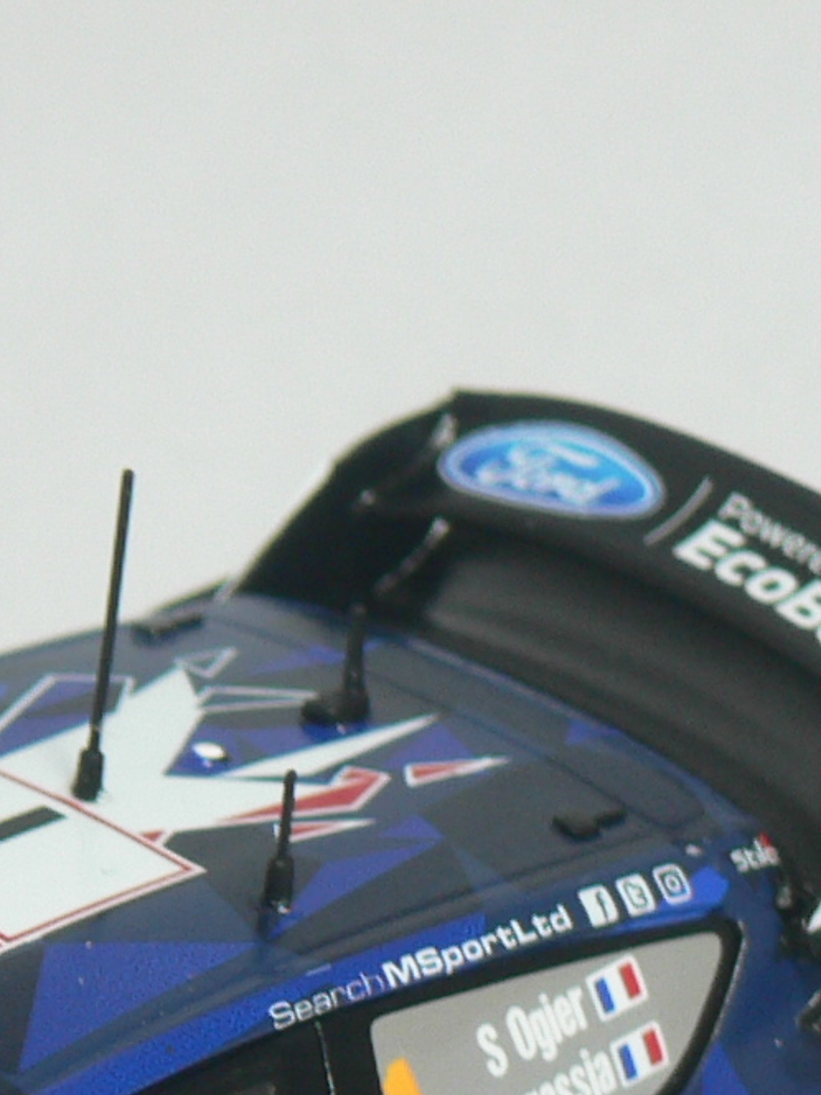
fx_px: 13661
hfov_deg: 3.4
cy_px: 1525
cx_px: -237
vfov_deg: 4.6
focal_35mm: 432
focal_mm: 18.6
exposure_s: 1/60
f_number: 3.2
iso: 80
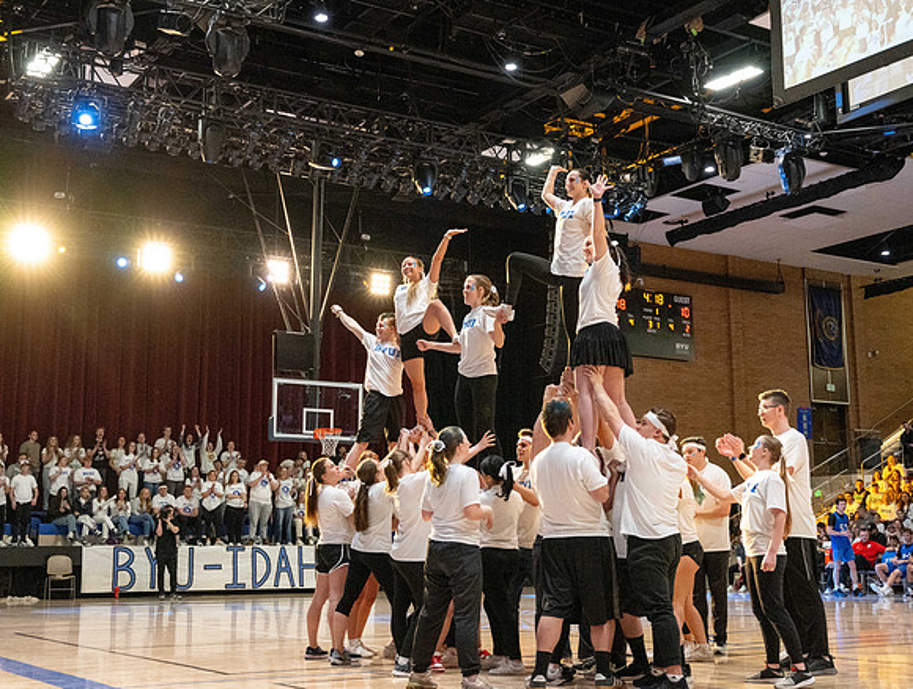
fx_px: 1236
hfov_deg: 40.5
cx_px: 442
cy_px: 327
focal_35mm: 47
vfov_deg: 31.2
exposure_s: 1/500
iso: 8000
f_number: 4
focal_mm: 41
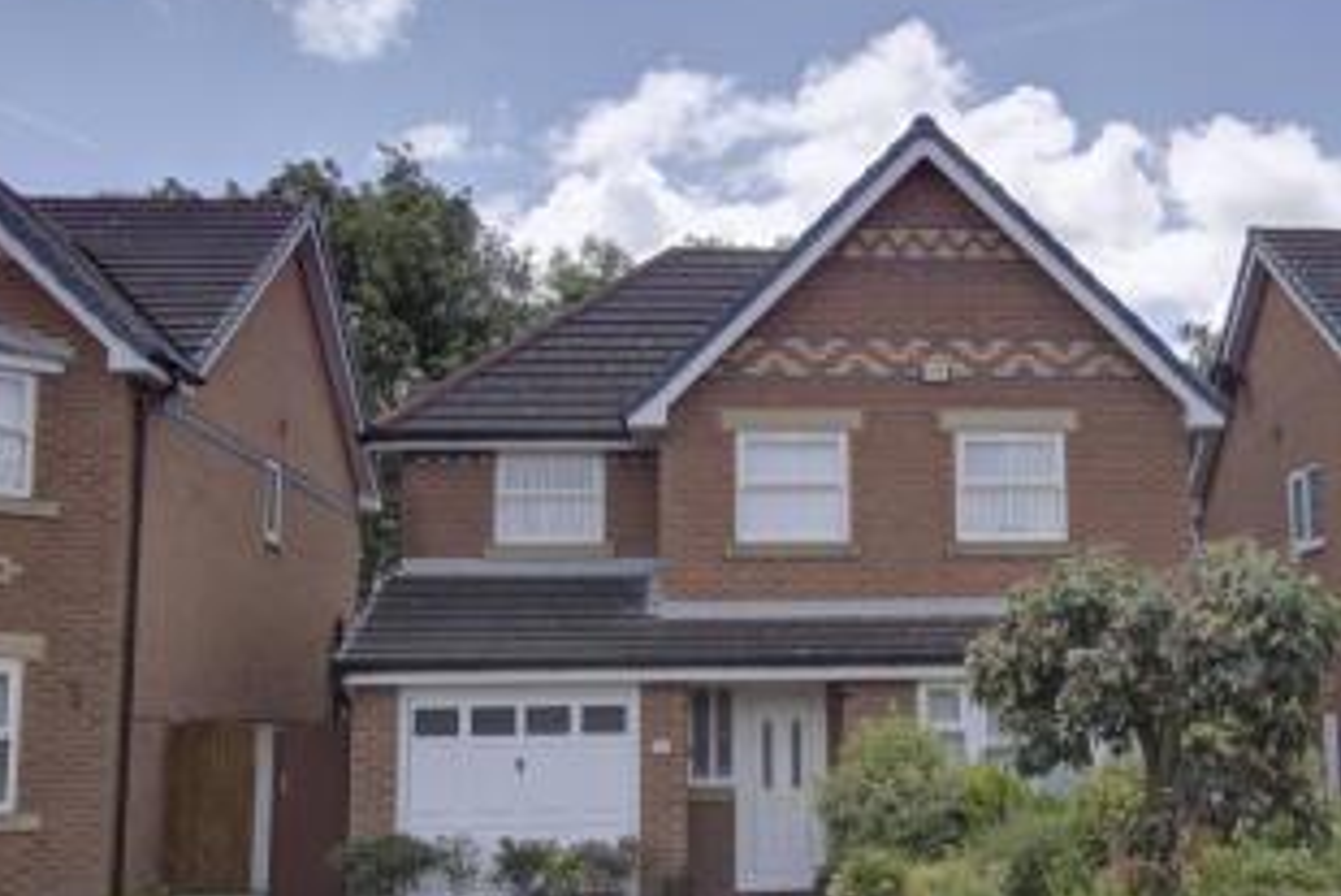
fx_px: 1714
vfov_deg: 29.3
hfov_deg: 42.0
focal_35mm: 46
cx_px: 921
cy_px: 483
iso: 400
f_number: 8
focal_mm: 20
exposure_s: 1/500
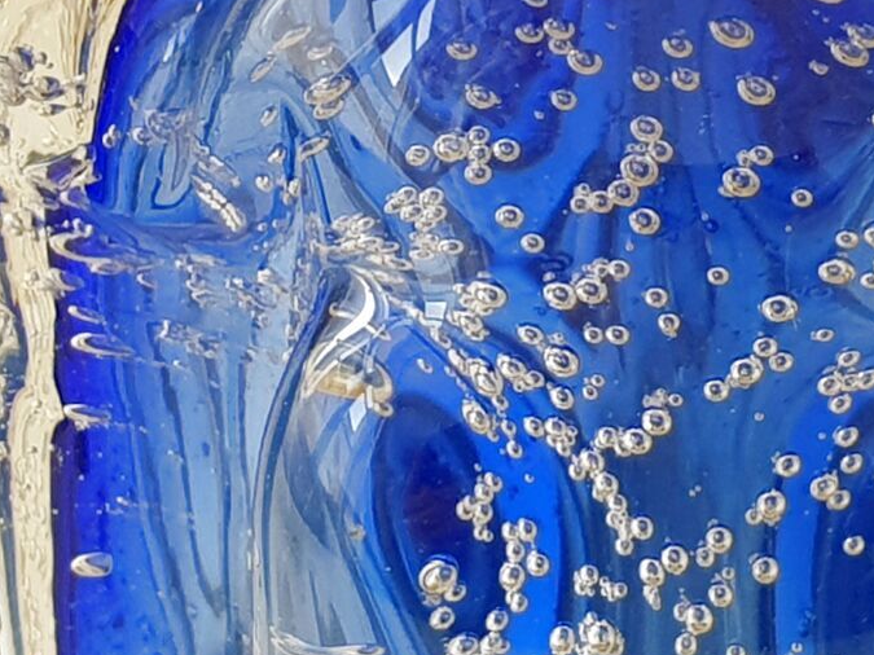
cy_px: -241
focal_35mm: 77
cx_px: 506
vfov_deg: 17.7
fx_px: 1944
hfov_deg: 25.3
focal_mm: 4.3
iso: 50
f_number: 2.4
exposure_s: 1/100
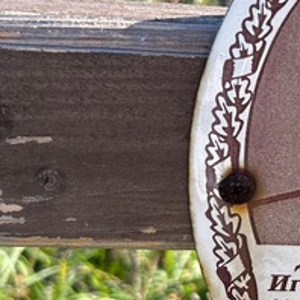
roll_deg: -3.4
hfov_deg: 18.1
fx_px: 912
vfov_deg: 18.6
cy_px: 200
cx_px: 321
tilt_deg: -27.7
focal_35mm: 93
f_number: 1.5
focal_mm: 5.7
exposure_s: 1/1224
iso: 50
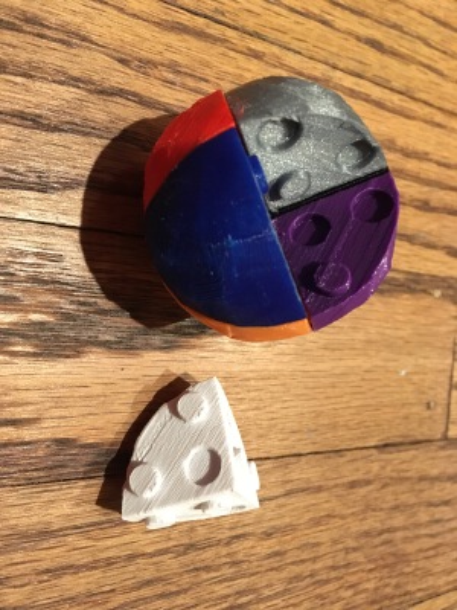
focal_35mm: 29
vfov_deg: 61.7
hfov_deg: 48.2
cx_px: 228
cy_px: 305
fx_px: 510
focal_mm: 4.15
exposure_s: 1/15
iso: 320
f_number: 2.2
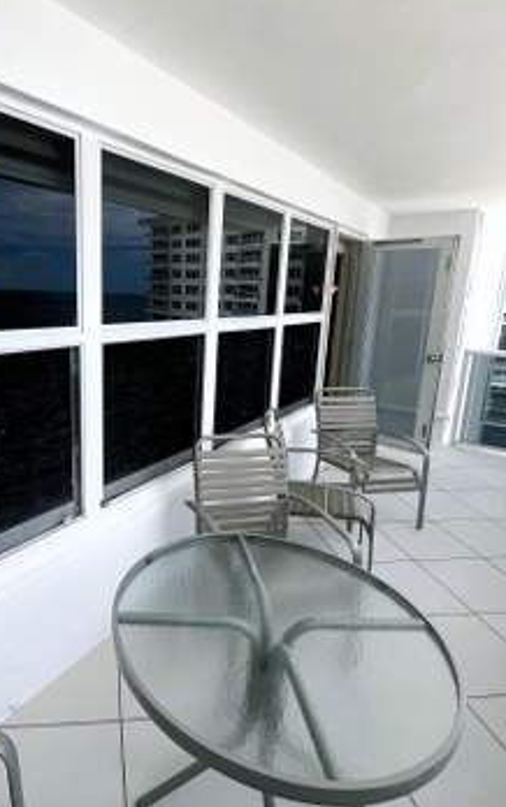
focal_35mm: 19
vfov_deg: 87.9
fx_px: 419
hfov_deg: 60.2
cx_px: 153
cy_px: 392
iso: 32
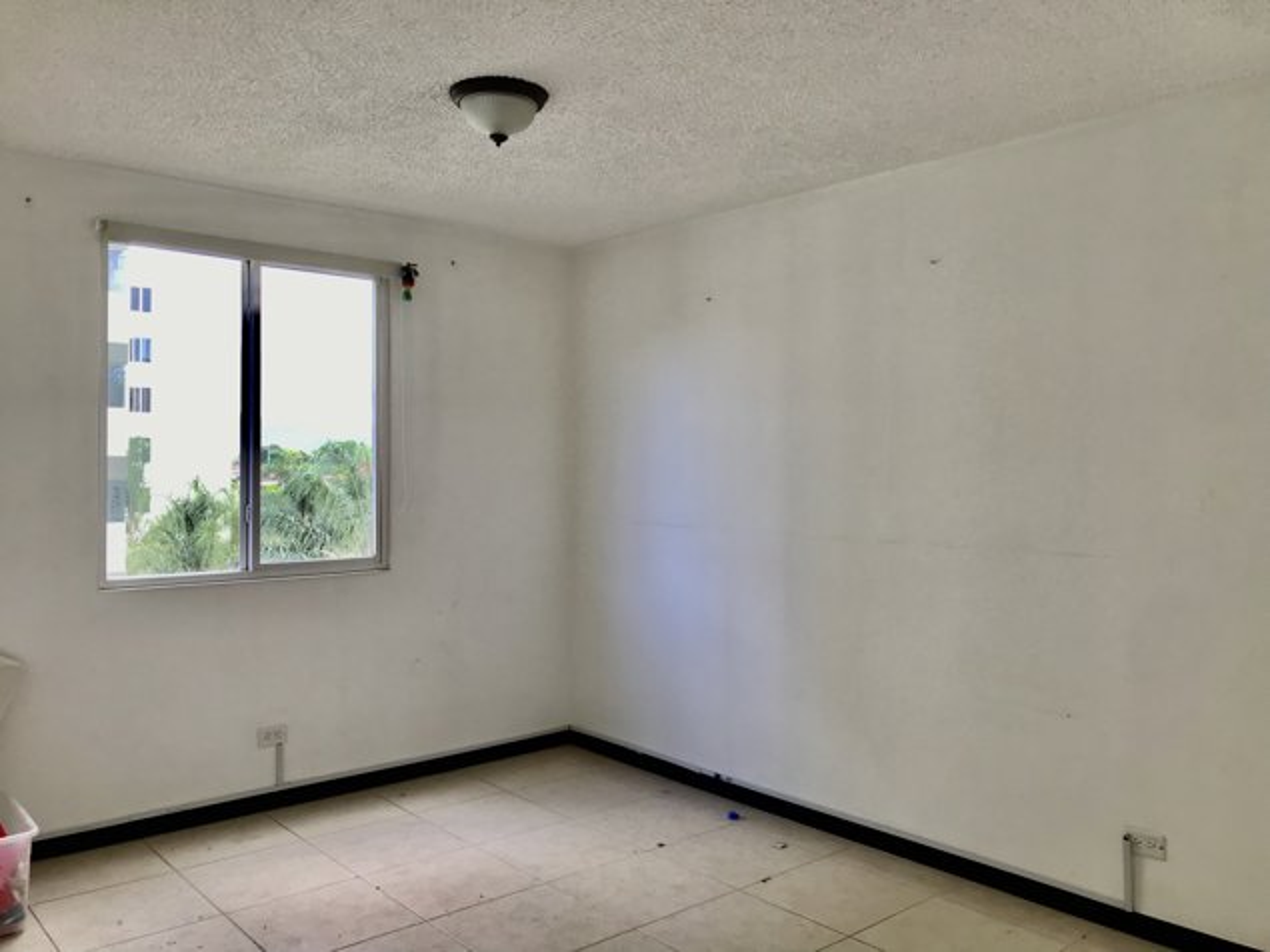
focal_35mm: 28
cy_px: 476
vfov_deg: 49.7
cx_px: 635
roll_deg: -0.2
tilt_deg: +1.6
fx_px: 1027
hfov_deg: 63.5
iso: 25
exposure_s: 1/60
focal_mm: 3.99
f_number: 1.8
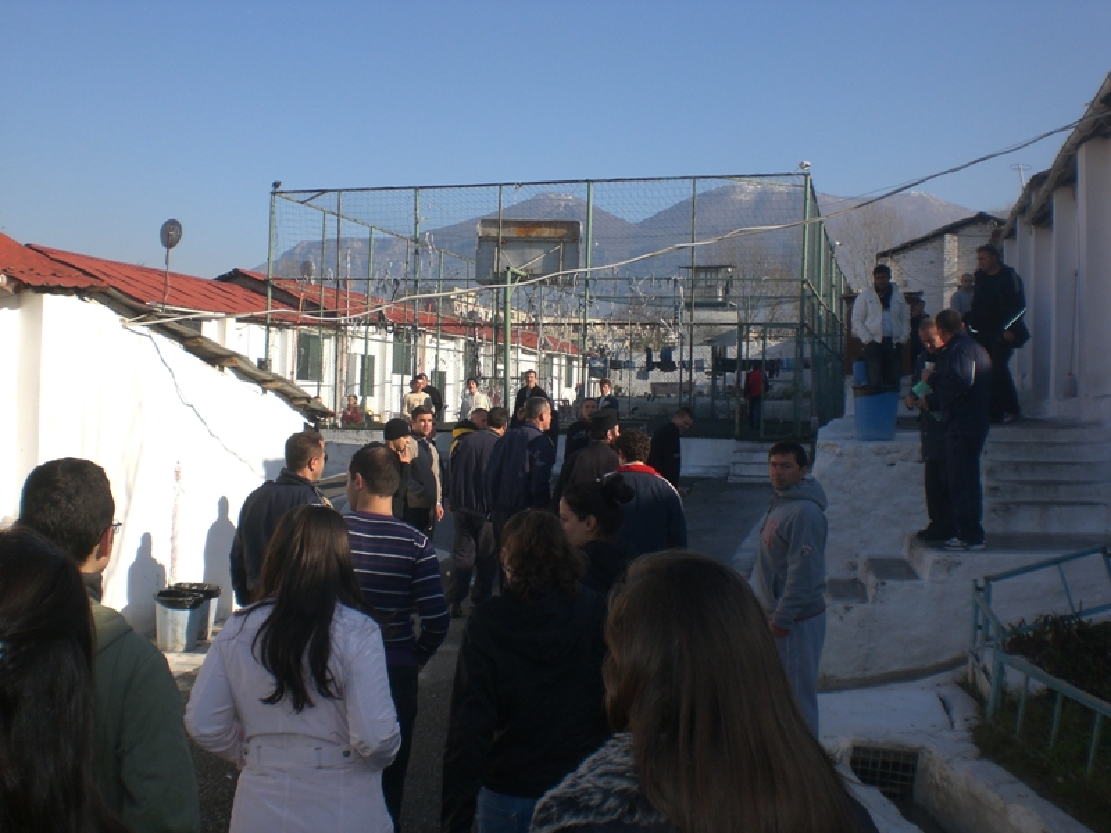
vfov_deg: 37.7
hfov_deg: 49.0
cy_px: 416
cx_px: 556
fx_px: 1220
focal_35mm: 38
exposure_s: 1/400
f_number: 4.4
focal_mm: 6.3
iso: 50
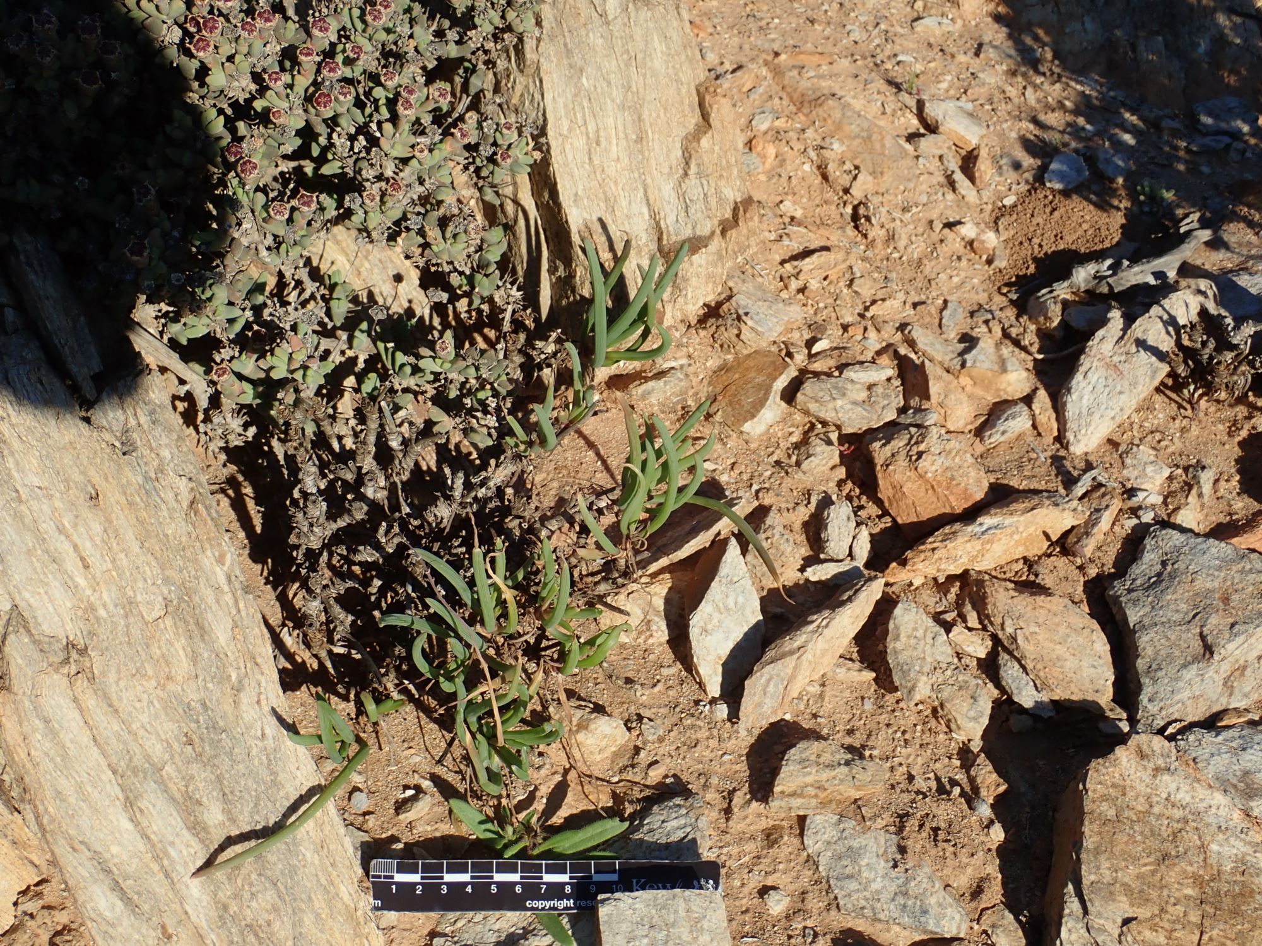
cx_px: 631
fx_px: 1677
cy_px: 473
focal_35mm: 46
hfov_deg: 41.2
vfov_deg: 31.5
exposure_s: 1/640
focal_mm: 8.41
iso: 100
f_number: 4.5
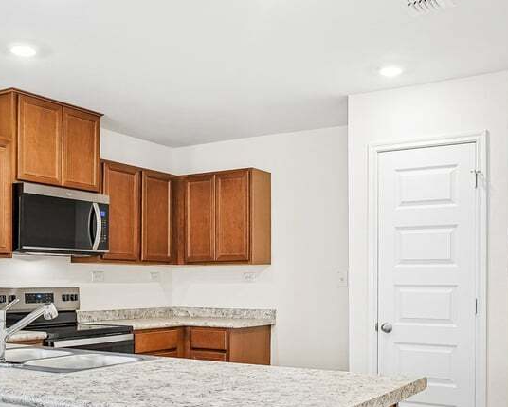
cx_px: 256
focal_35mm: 42
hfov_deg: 43.8
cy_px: 288
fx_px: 632
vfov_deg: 35.1
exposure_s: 1/10
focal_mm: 20
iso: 400
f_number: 8
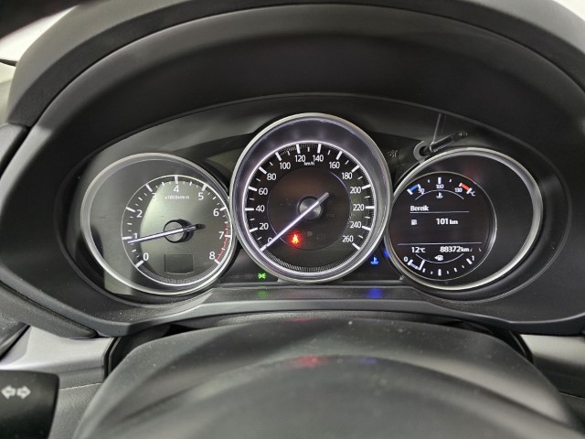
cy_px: 220
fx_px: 389
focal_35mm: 23
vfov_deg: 58.9
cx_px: 292
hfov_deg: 73.9
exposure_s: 1/28
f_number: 1.7
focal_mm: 6.3
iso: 800
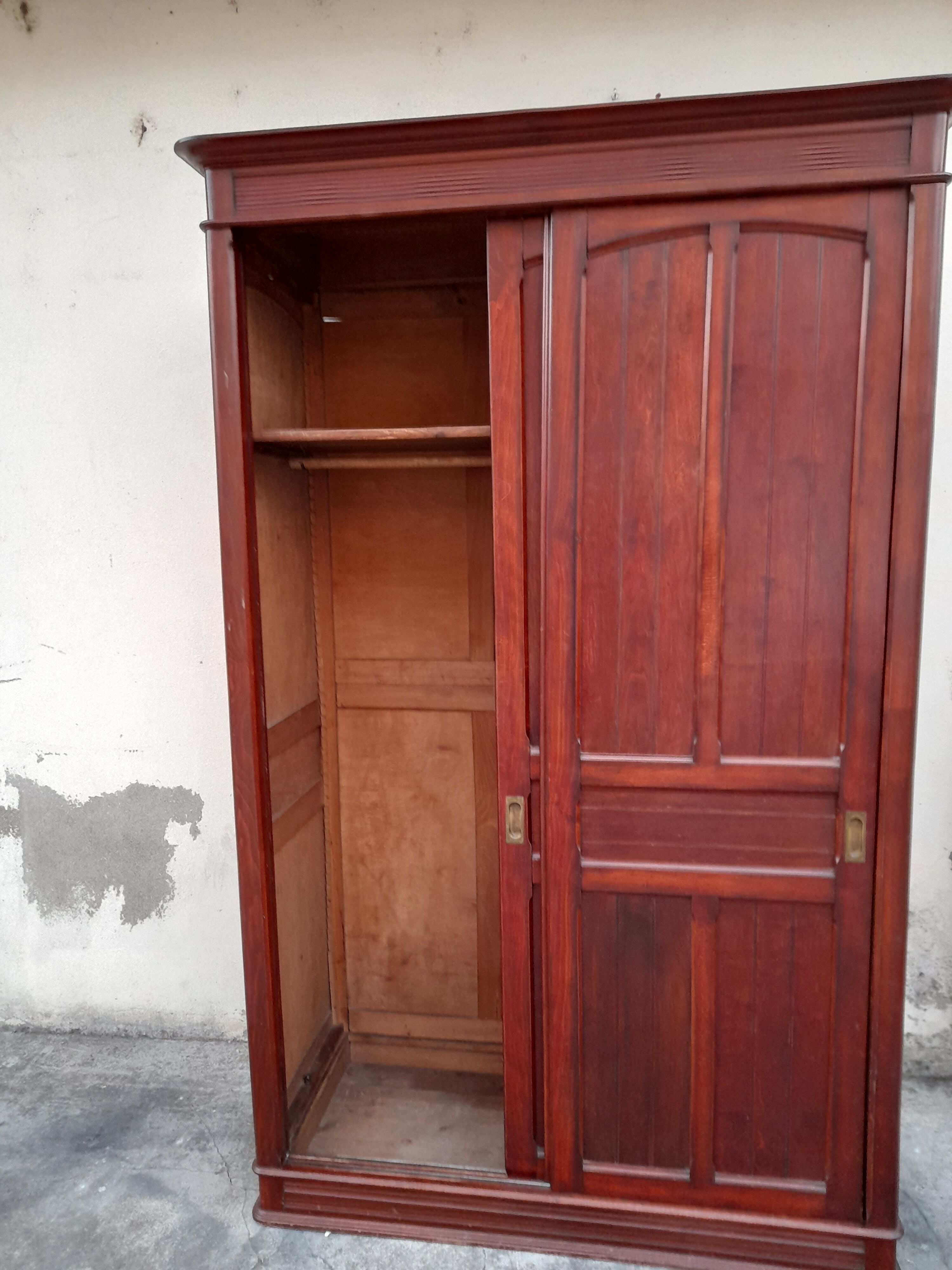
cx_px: 476
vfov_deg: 69.4
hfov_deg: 54.9
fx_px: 917
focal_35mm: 25
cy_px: 635
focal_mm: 4.6
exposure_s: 1/30
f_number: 2
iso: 400
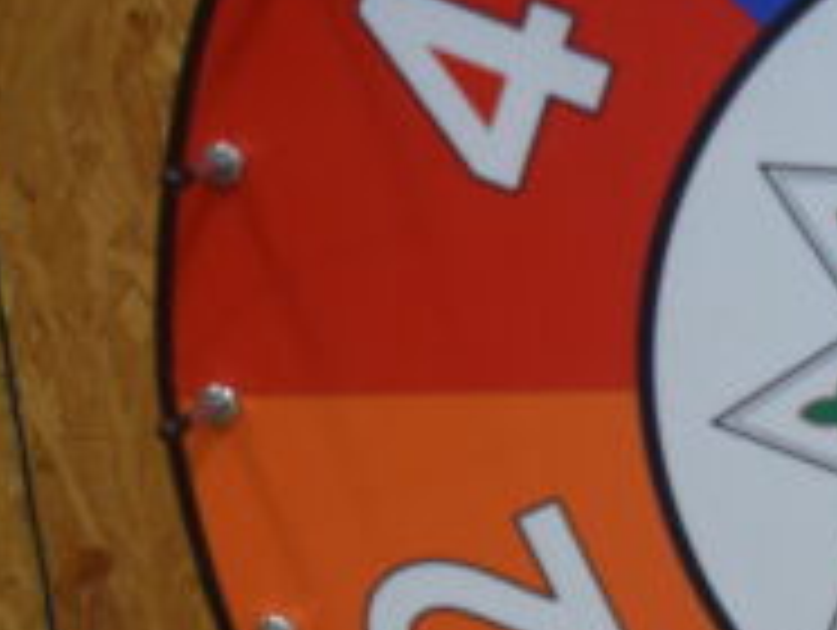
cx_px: 1116
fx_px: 2881
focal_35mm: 119
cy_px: 918
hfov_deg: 15.6
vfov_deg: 12.0
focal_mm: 20
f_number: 3.8
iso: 800
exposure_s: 1/60
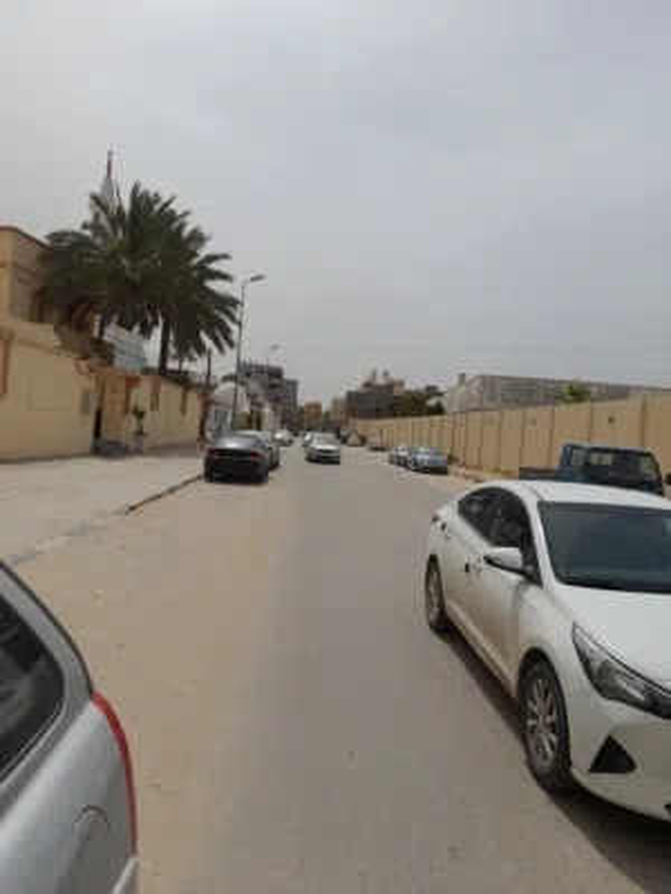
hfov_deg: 54.9
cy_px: 447
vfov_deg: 69.4
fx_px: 646
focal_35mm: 25
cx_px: 336
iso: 20
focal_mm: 4.6
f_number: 2
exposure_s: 1/2041
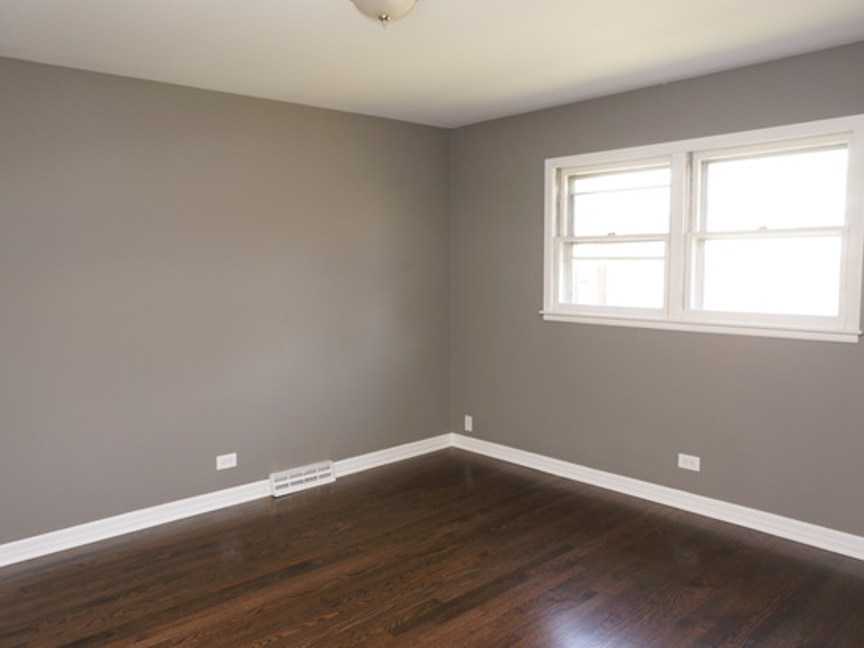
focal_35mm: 27
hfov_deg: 65.3
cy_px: 323
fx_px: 674
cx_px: 407
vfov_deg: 51.4
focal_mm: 16
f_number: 4
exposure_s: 1/60
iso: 320
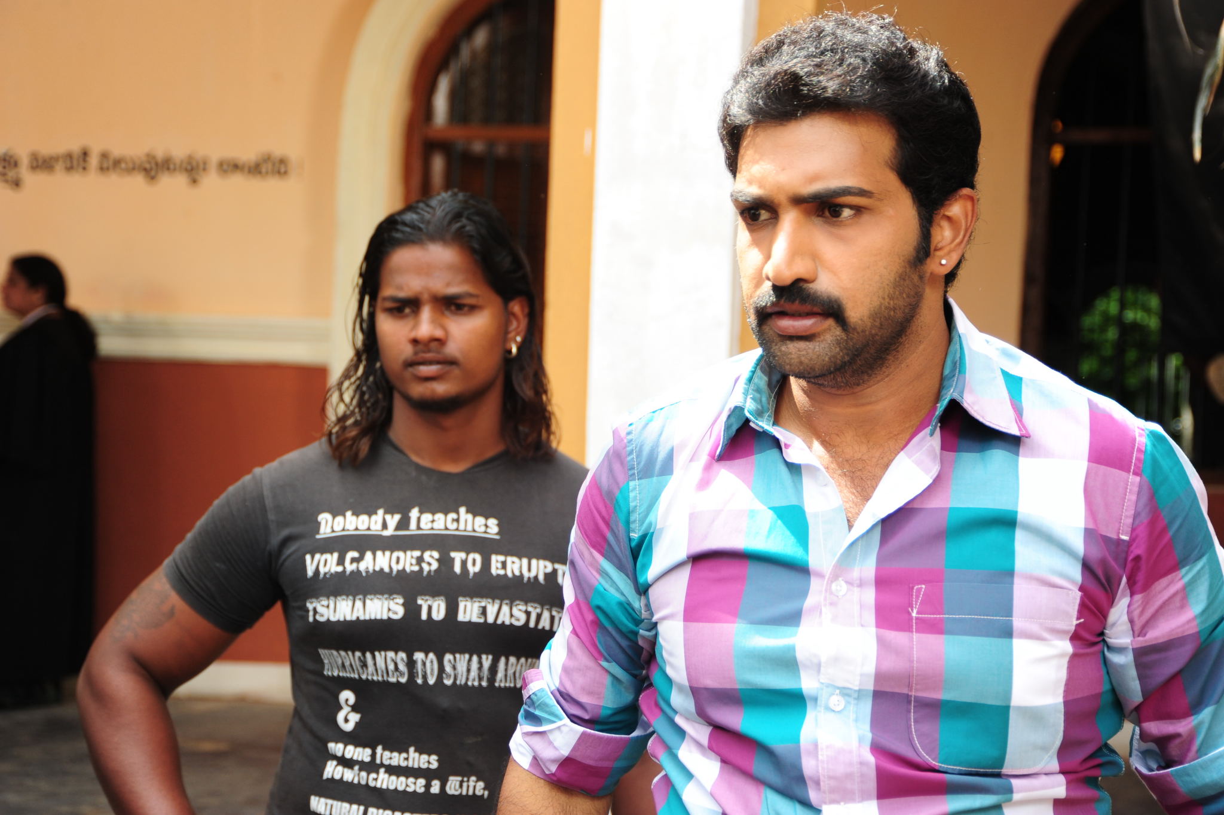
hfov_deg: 30.5
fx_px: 2243
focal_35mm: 66
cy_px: 408
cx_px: 612
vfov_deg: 20.6
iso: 500
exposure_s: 1/320
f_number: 5.6
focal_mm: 66
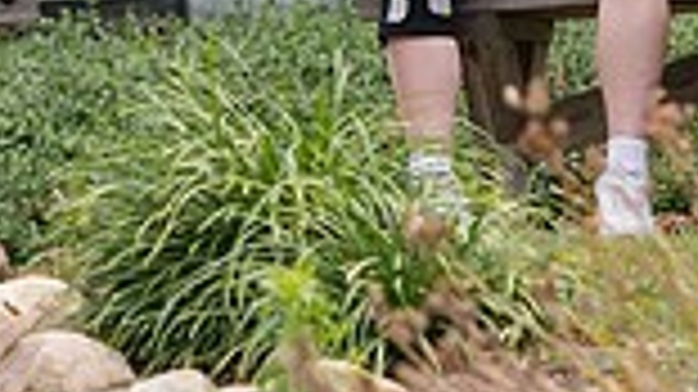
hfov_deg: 4.5
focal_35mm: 478
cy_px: -119
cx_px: 54
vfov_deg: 2.5
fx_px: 8842
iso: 125
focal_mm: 122
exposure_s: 1/400
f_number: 4.5
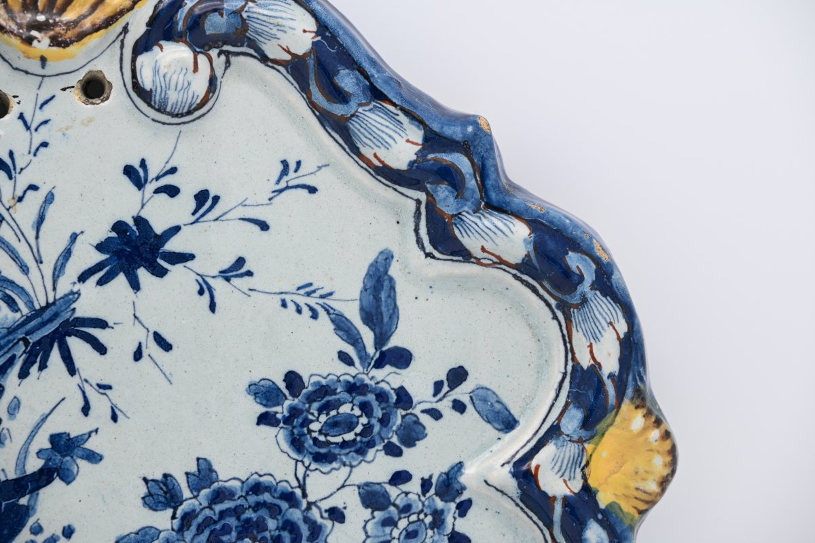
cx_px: 408
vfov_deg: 6.9
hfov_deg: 10.3
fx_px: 4527
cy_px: 272
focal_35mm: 200
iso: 100
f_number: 10
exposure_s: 1/25
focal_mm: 200
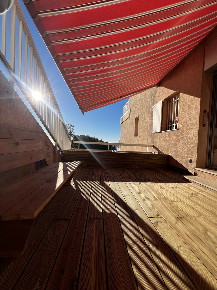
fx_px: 109
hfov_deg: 89.9
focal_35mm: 13
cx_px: 108
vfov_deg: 106.2
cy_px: 145
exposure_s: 1/2320
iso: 32
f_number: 1.8
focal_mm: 1.57
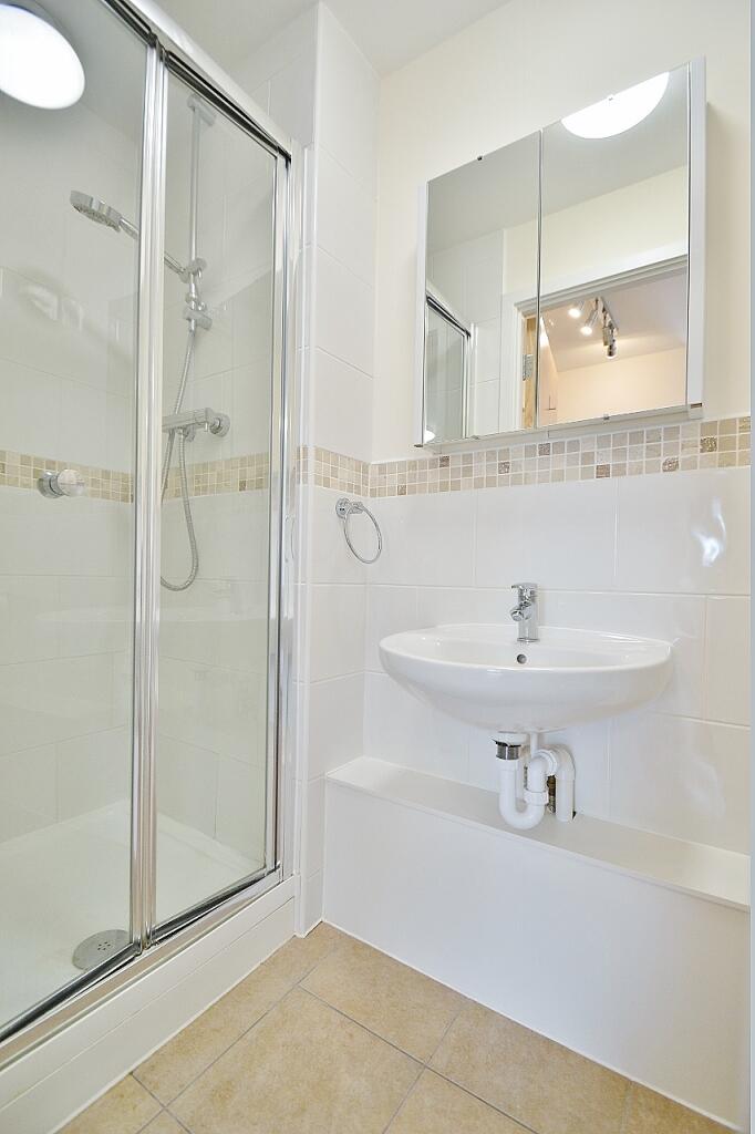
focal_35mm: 15
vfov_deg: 100.4
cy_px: 567
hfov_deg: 77.3
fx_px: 472
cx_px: 378
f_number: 4
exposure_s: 1/60
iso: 400
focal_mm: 10
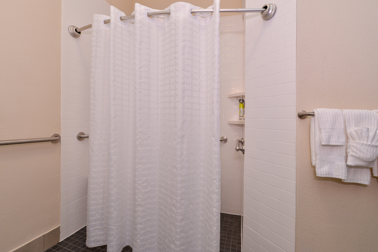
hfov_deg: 100.3
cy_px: 120
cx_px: 200
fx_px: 157
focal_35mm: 15
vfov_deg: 77.3
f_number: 11
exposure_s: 1/40
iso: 640
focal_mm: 14
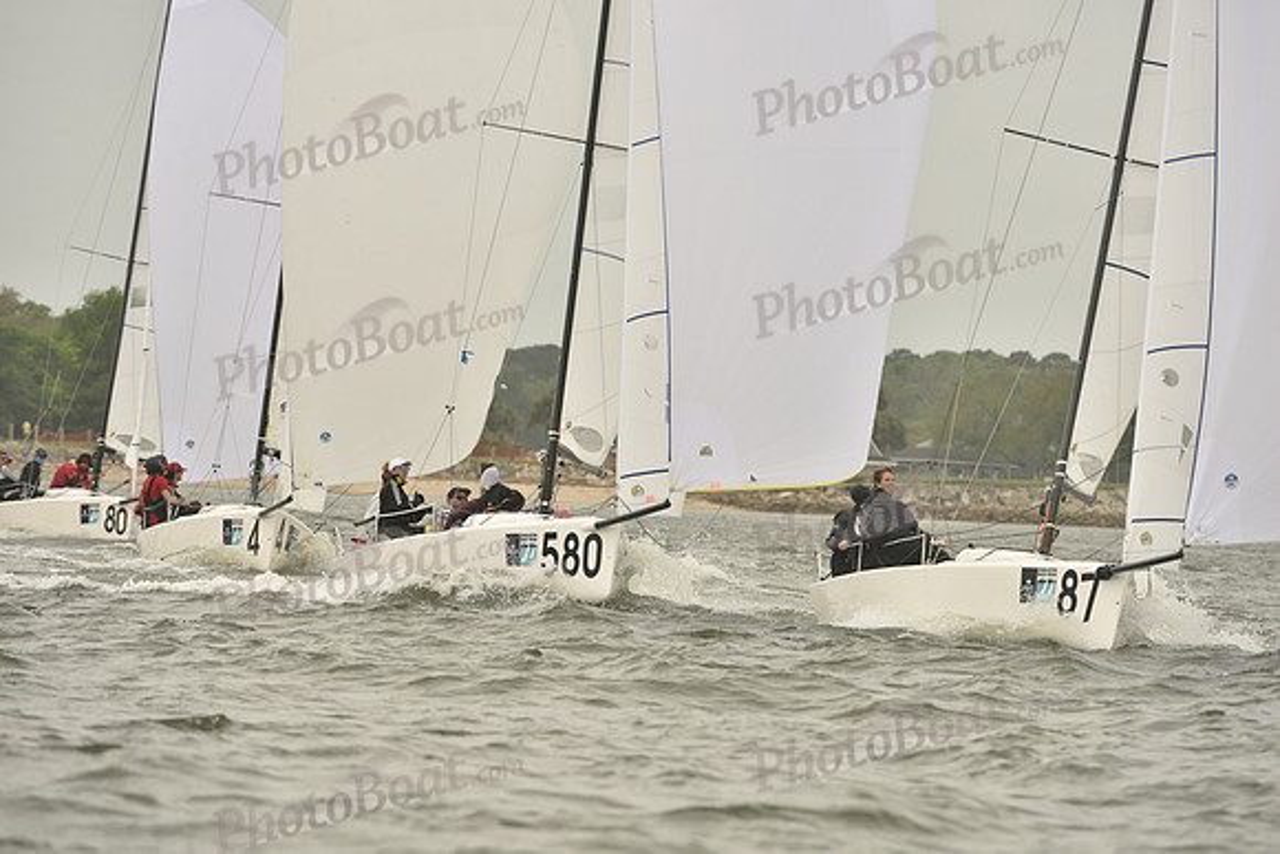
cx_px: 640
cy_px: 427
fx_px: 14225
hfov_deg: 5.2
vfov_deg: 3.4
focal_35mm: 400
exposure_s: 1/1000
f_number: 8
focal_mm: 400
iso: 320
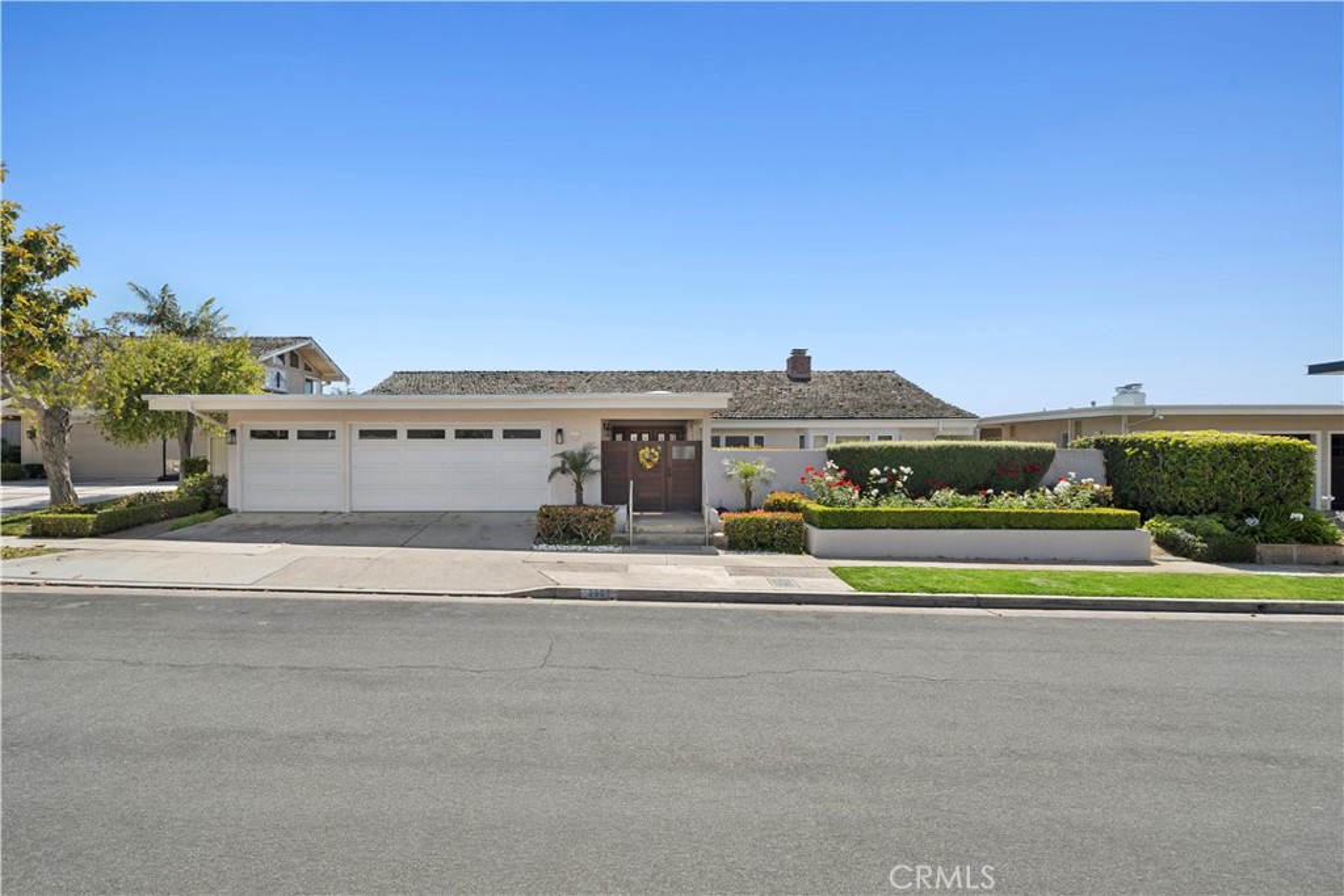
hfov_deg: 93.3
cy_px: 448
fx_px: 635
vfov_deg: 70.5
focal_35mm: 17
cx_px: 672
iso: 100
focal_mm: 17
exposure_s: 1/320
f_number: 8
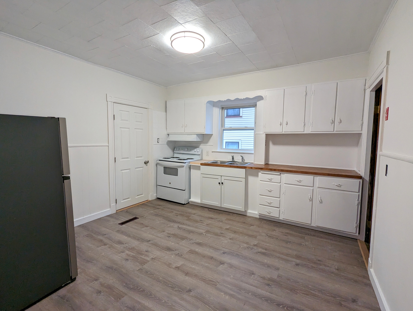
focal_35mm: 16
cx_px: 206
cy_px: 156
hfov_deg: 94.4
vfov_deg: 78.2
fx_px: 191
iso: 135
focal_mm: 2.35
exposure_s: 1/60
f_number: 2.2
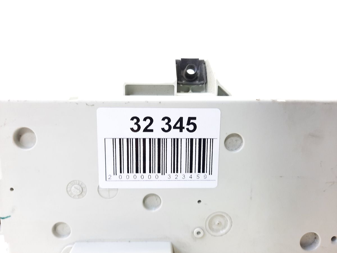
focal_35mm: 25
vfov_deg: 54.9
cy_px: 126
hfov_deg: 69.4
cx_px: 168
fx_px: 243
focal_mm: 4.6
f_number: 2
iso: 200
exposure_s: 1/50
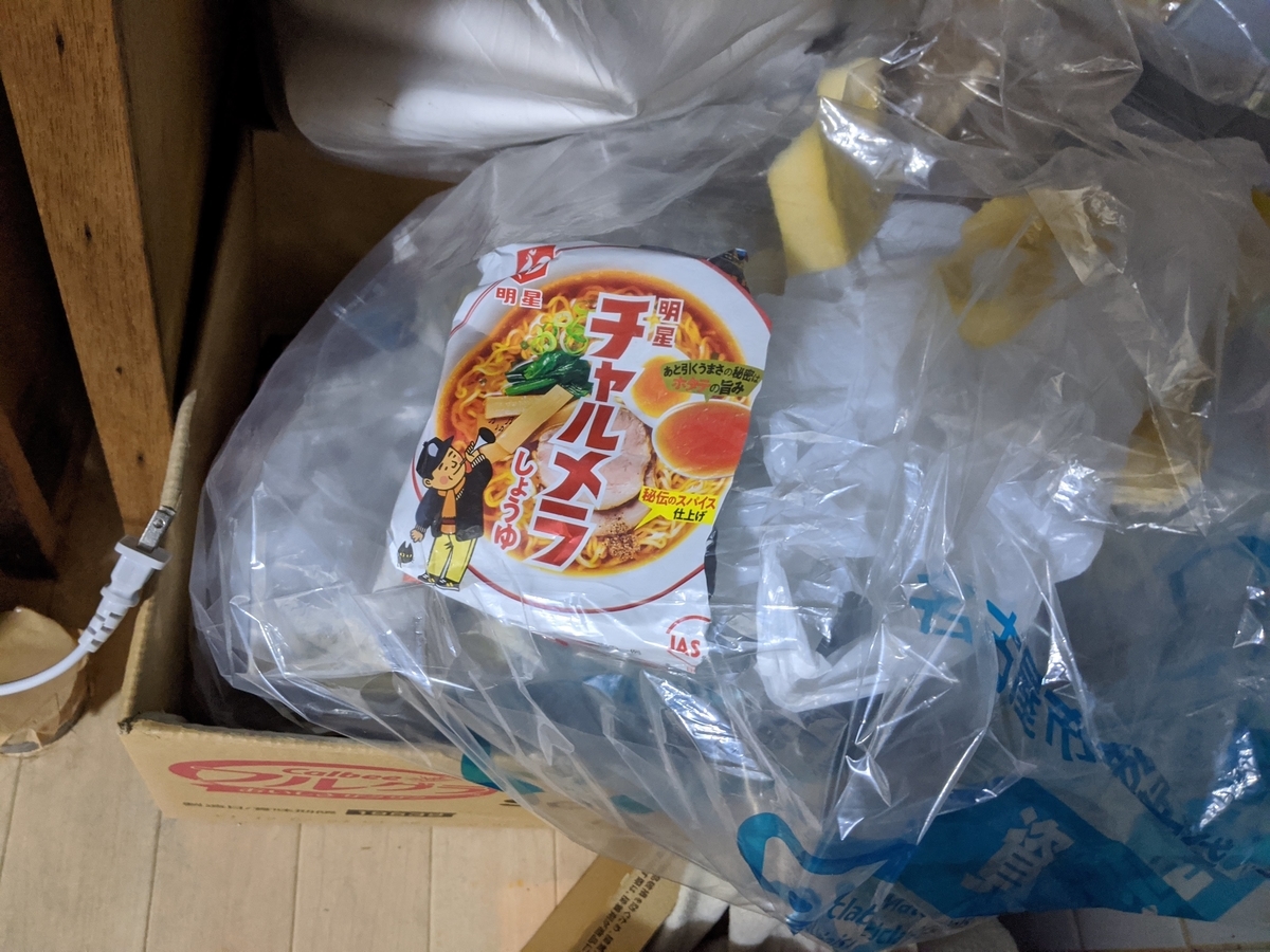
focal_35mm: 27
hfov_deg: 65.3
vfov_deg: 51.4
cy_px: 476
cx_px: 635
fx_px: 991
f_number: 1.8
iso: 486
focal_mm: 4.44
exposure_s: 1/24
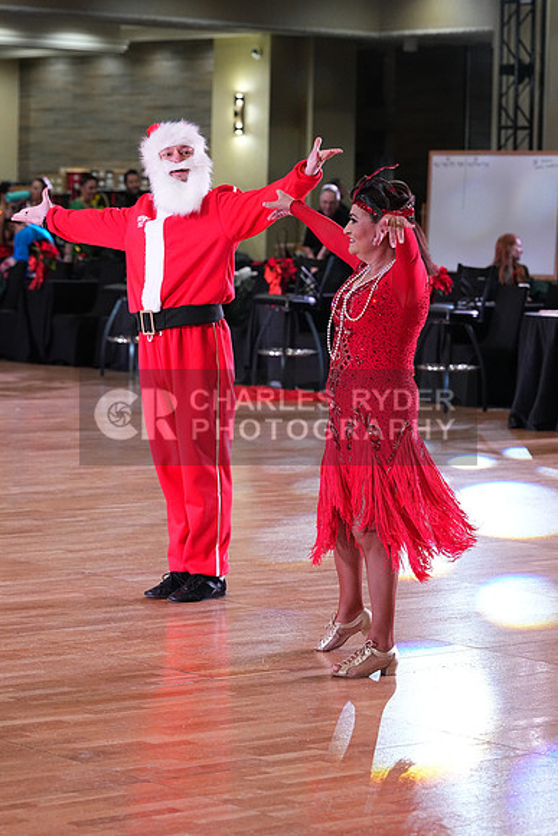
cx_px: 279
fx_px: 2788
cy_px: 418
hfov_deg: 11.4
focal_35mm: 120
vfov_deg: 17.1
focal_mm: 120
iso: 5000
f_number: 5.6
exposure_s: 1/320
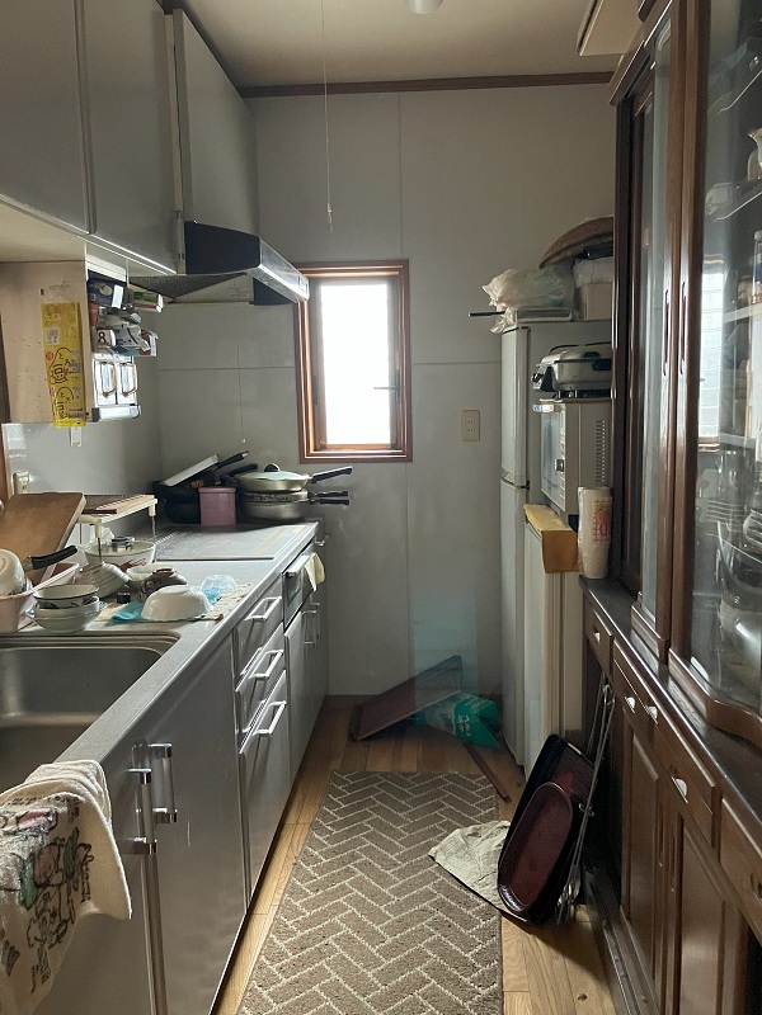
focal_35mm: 28
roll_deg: +2.1
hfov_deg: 49.7
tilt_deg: -6.7
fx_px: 822
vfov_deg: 63.4
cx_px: 381
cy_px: 508
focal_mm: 3.99
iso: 320
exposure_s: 1/60
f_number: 1.8
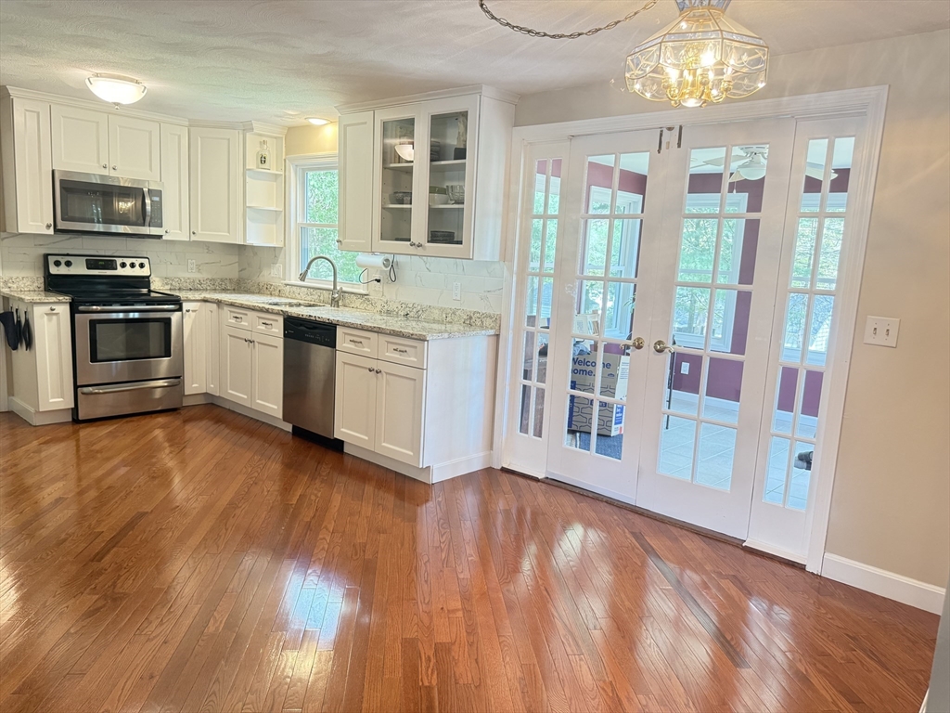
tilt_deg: -7.4
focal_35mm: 24
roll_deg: -3.0
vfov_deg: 56.8
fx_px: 659
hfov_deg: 71.6
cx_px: 475
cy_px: 356
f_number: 1.78
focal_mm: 6.76
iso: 400
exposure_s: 1/60
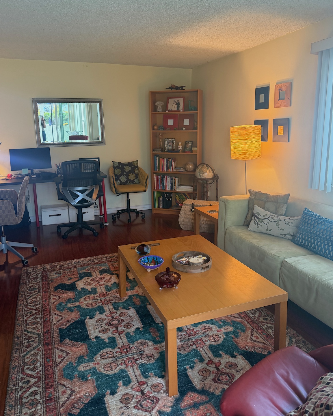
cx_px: 168
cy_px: 187
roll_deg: +0.4
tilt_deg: -8.8
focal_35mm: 26
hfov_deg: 54.9
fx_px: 320
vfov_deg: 65.9
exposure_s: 1/60
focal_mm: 6.76
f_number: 1.78
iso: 250
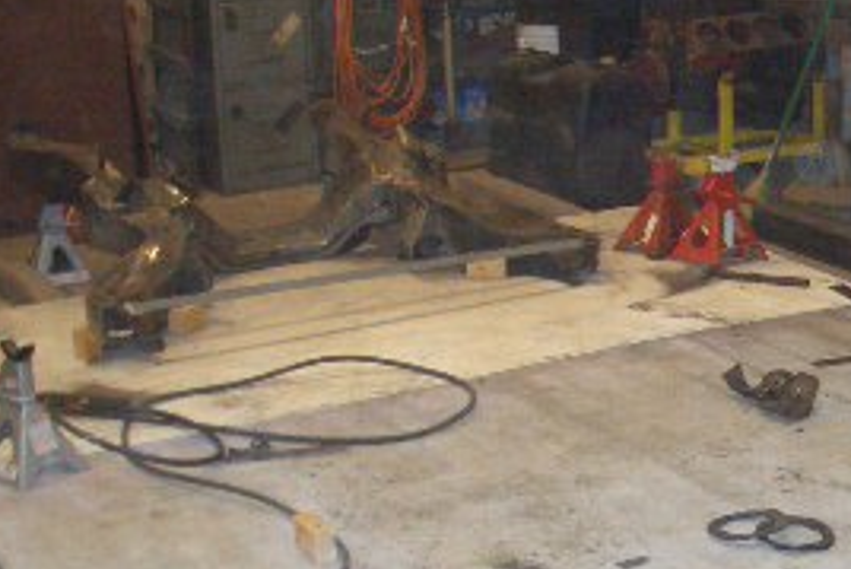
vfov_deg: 15.6
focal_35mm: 87
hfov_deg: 22.9
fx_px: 2058
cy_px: 474
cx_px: 727
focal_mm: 5.8
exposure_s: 1/60
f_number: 2.6
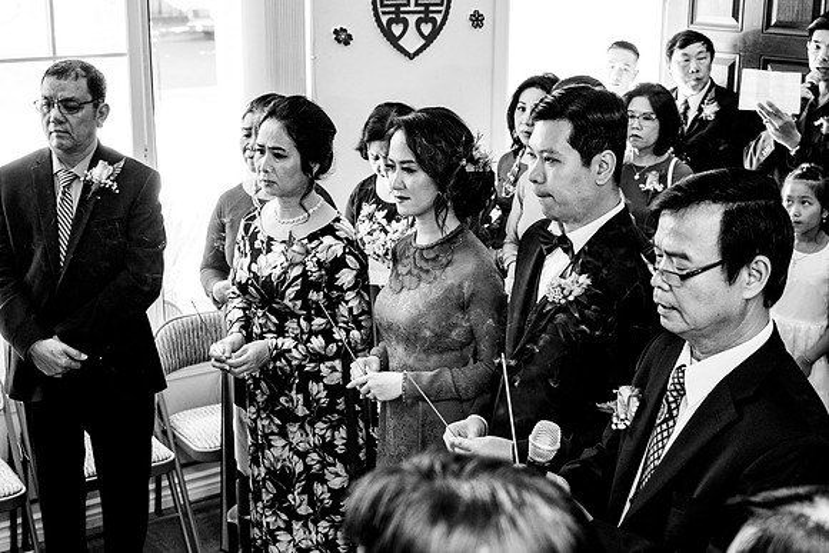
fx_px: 1175
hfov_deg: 38.9
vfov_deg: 26.5
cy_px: 276
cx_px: 414
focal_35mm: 51
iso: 1600
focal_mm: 34
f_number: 4
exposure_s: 1/160
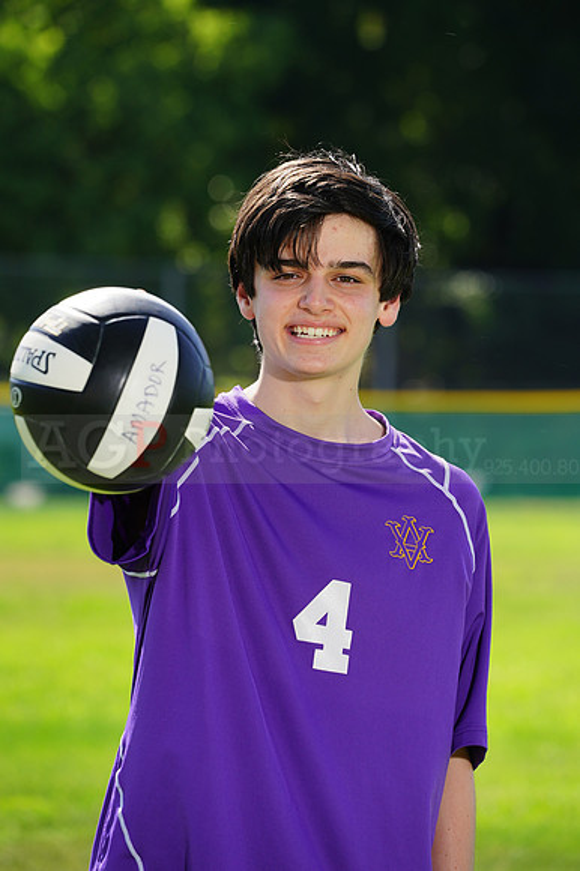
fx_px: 8056
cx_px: 290
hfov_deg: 4.1
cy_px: 436
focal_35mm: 333
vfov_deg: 6.2
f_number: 11
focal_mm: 333
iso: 200
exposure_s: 1/200
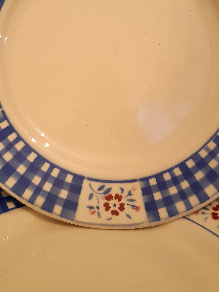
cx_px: 113
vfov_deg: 46.7
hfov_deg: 36.8
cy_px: 87
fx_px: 329
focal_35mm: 39
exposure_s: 1/25
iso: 320
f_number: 1.7
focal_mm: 3.92
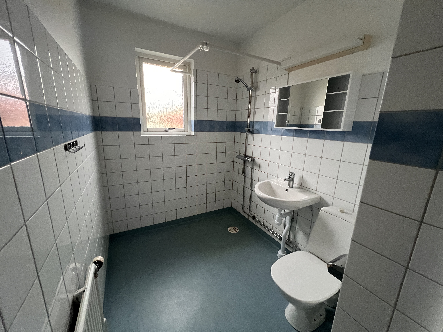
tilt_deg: -13.3
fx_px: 166
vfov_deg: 89.9
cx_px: 222
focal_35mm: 13
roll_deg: -2.7
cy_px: 166
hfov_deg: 106.2
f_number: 1.8
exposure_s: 1/60
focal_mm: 1.57
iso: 400
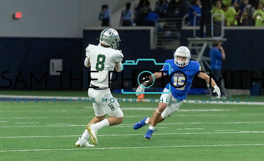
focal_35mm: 364
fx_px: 2599
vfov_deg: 3.5
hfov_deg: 5.8
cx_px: 121
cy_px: 68
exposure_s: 1/1250
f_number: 2.8
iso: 4000
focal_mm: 200
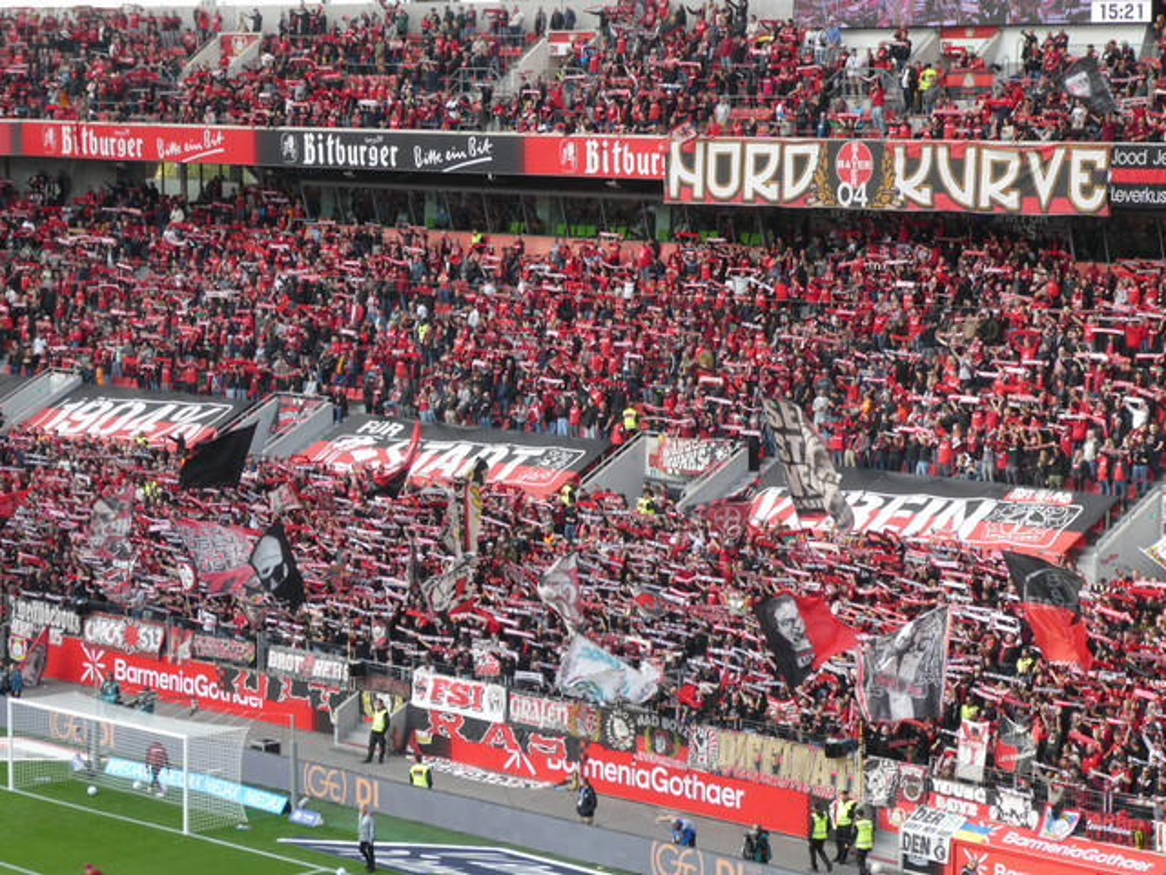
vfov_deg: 16.4
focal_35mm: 90
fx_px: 3032
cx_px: 583
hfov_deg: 21.8
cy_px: 438
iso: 125
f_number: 4.9
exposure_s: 1/80
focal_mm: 16.1
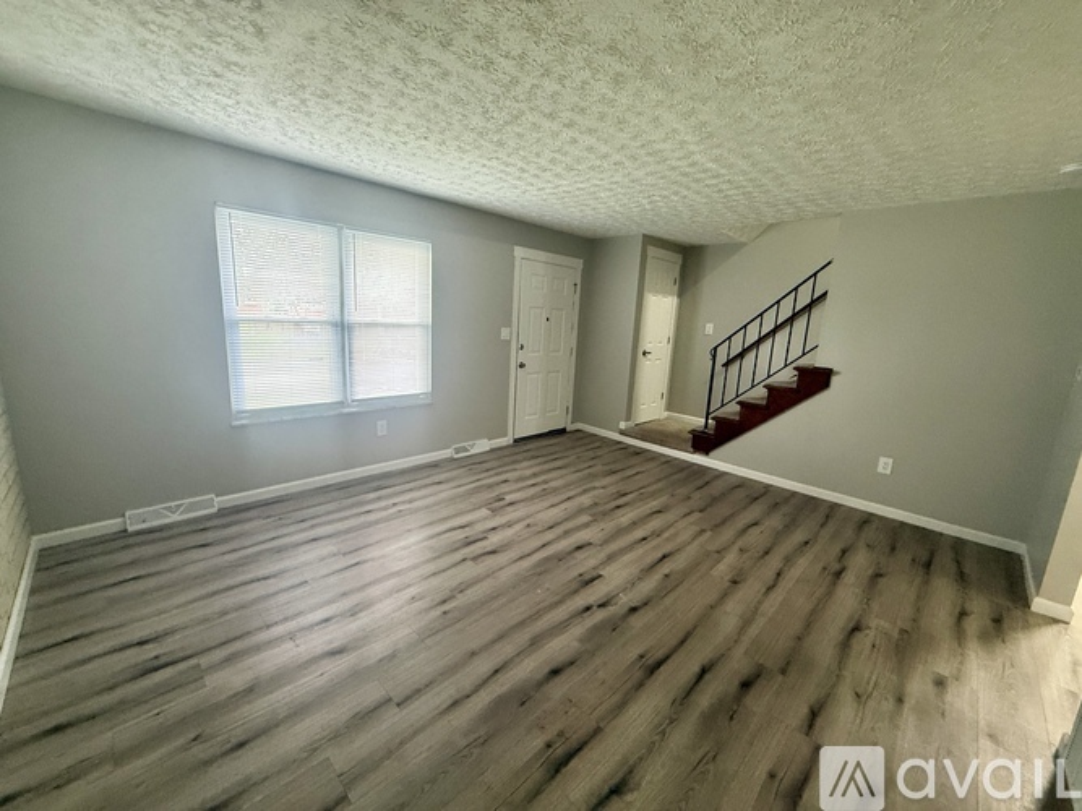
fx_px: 438
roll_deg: -2.1
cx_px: 541
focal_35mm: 14
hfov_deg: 102.1
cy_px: 406
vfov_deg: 85.7
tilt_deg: -10.9
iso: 500
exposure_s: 1/60
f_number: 2.2
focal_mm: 2.22
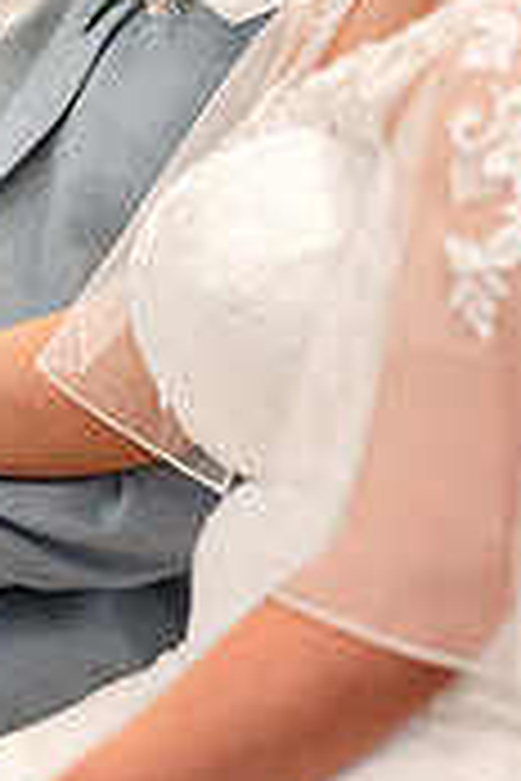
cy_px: 305
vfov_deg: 6.3
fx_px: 7141
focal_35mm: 329
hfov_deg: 4.2
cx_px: -67
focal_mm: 85
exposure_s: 1/500
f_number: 1.4
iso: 3200
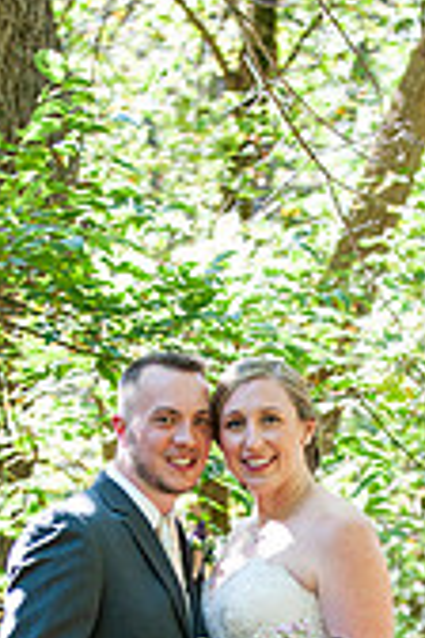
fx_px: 3701
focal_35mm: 209
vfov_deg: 9.7
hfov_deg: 6.6
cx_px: 305
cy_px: 714
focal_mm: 78
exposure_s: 1/320
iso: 400
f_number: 2.8
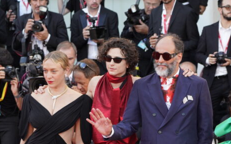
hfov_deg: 10.4
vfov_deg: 6.5
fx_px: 1272
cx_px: 175
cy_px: 117
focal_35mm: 202
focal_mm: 119
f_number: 5
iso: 1600
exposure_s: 1/400
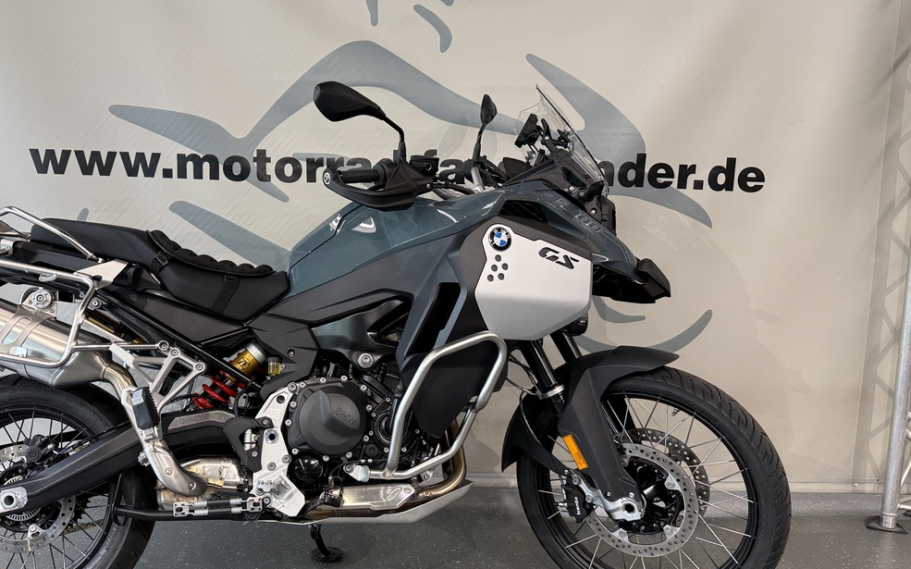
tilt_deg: -6.8
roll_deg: -1.2
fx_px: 769
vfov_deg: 40.5
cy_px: 321
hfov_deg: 60.9
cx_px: 377
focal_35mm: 31
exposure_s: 1/100
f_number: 1.78
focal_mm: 6.76
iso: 125
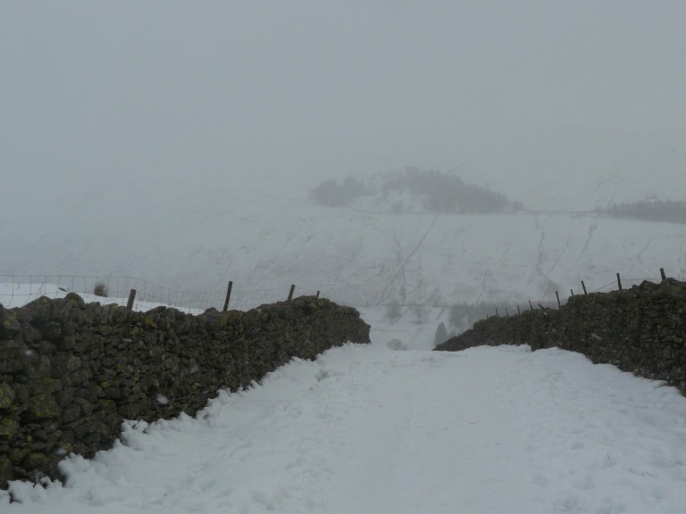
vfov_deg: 29.7
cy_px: 257
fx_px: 971
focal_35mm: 49
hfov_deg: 38.9
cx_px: 343
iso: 100
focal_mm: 8.2
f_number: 5.6
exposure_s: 1/400
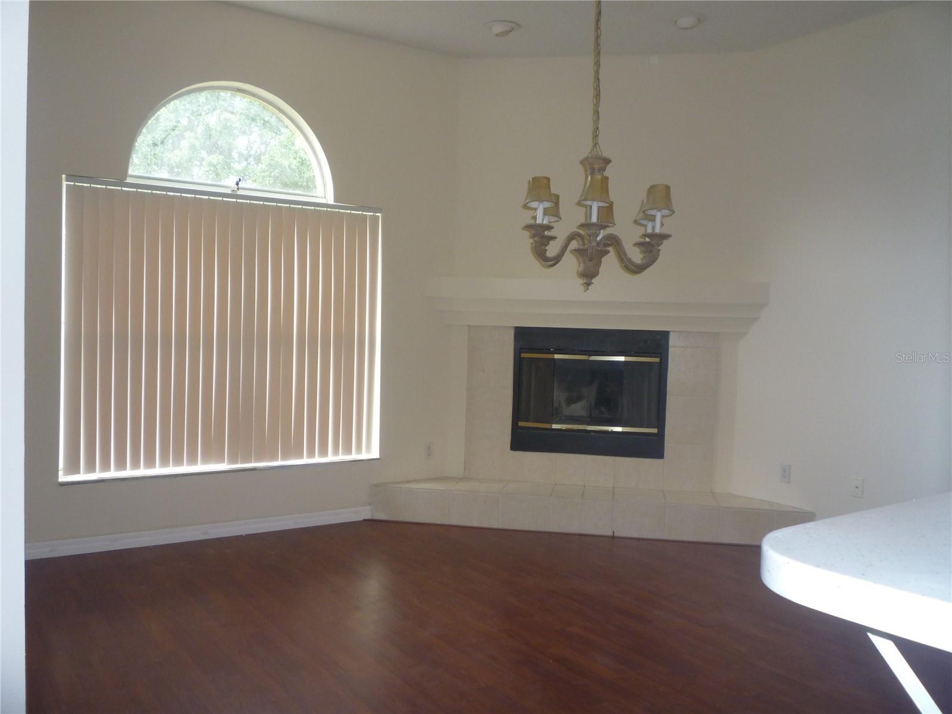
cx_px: 476
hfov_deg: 61.7
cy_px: 357
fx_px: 798
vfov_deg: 48.2
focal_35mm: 29
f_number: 3.3
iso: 160
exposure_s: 1/30
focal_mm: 5.2
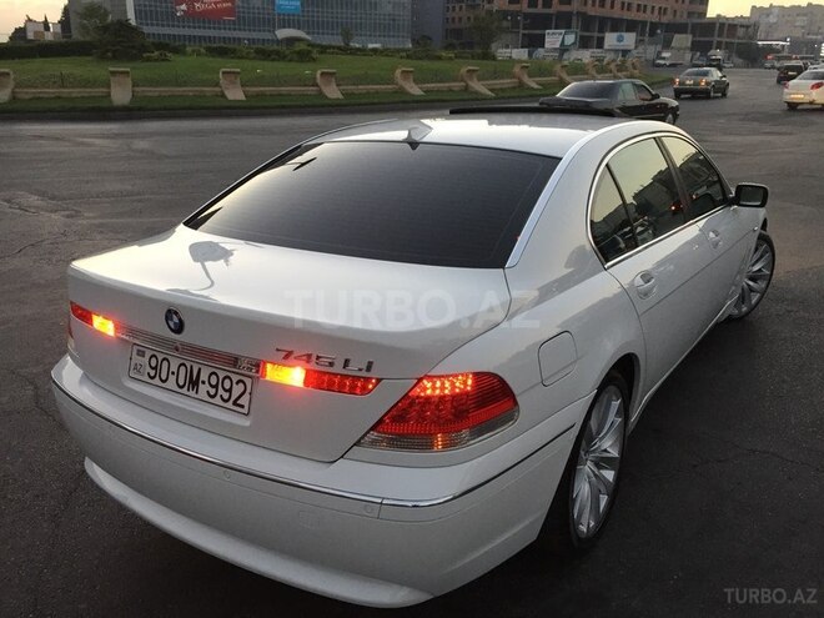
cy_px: 309
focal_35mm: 29
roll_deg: -2.4
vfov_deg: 48.2
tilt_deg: -18.4
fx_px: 690
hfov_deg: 61.7
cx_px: 412
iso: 64
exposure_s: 1/33
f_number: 2.2
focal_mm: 4.15
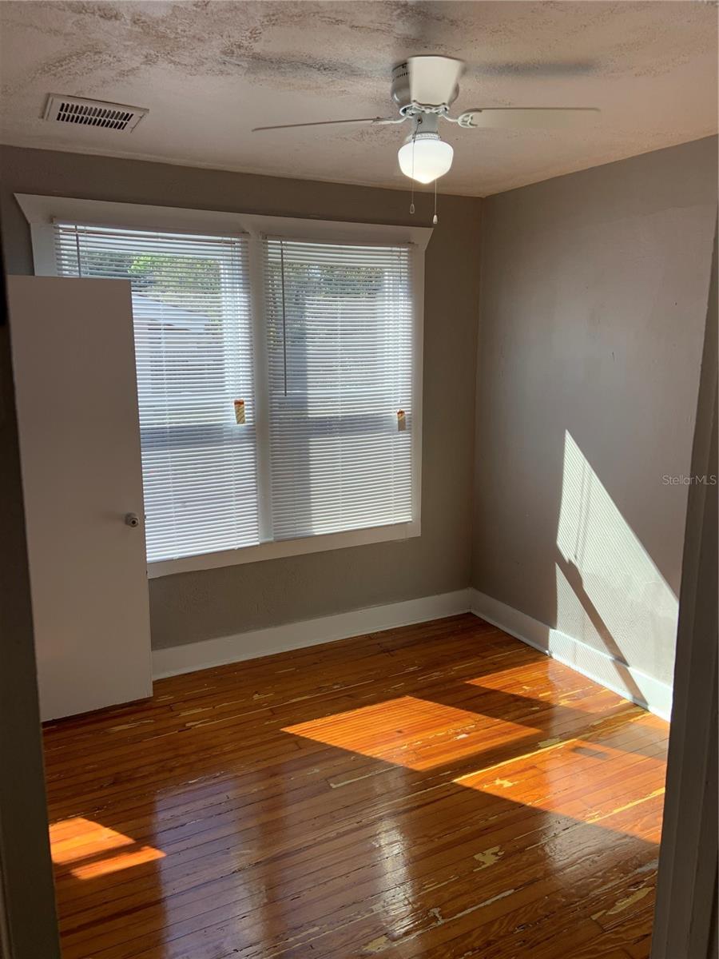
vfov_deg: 67.3
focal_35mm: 26
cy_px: 480
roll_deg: -0.2
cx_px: 360
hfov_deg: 53.1
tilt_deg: -8.4
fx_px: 720
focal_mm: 4.25
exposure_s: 1/204
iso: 25
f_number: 1.8
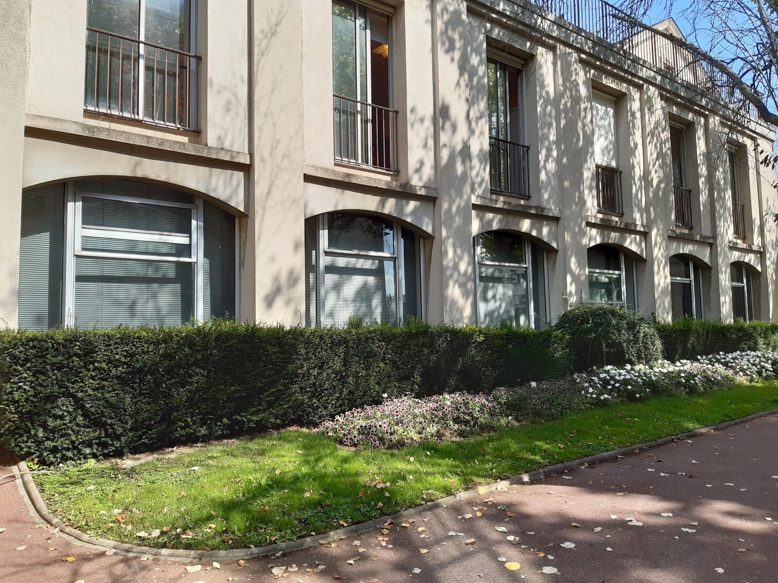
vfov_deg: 53.1
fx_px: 584
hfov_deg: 67.3
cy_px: 292
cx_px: 389
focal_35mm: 26
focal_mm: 3.92
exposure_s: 1/923
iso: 40
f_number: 1.7
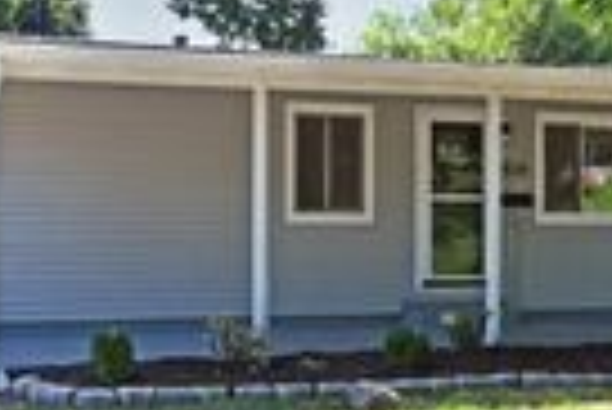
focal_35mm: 68
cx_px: 266
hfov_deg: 29.7
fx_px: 1154
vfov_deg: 20.1
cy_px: 200
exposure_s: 1/320
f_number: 6.3
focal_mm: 18.5
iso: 100
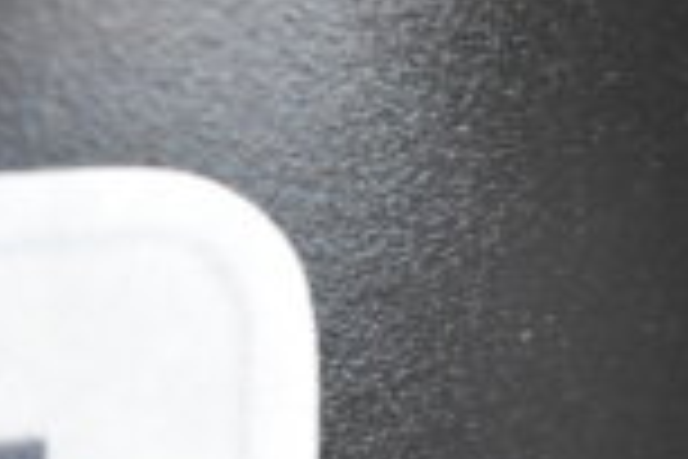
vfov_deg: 4.1
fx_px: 6306
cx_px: -405
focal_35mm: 330
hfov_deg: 6.2
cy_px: 722
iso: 2800
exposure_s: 1/100
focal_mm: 55
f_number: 5.6
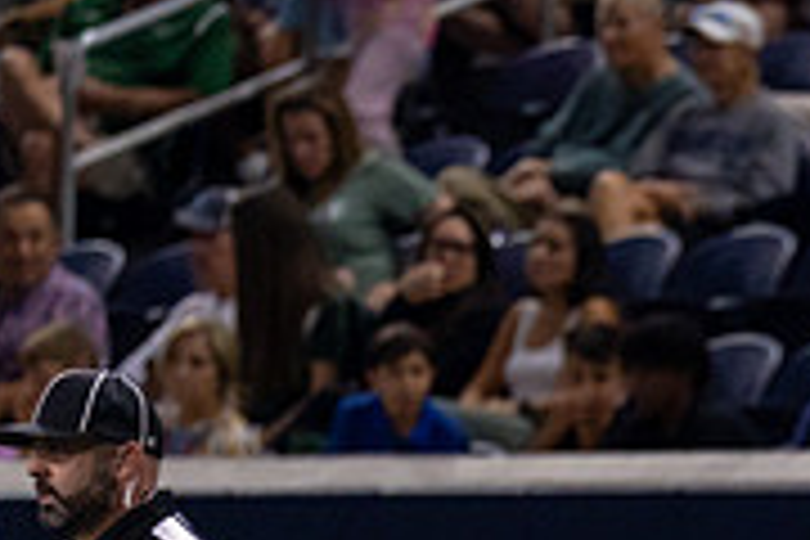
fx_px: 23173
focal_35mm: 1030
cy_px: 792
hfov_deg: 2.0
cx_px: 1132
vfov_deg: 1.3
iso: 2000
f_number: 2.8
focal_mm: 200
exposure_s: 1/1000
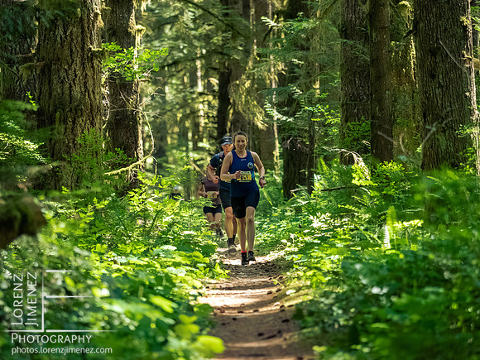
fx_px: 4160
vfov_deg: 5.0
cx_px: 240
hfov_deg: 6.6
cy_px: 180
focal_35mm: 300
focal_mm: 150
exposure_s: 1/1000
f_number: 2.8
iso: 5000
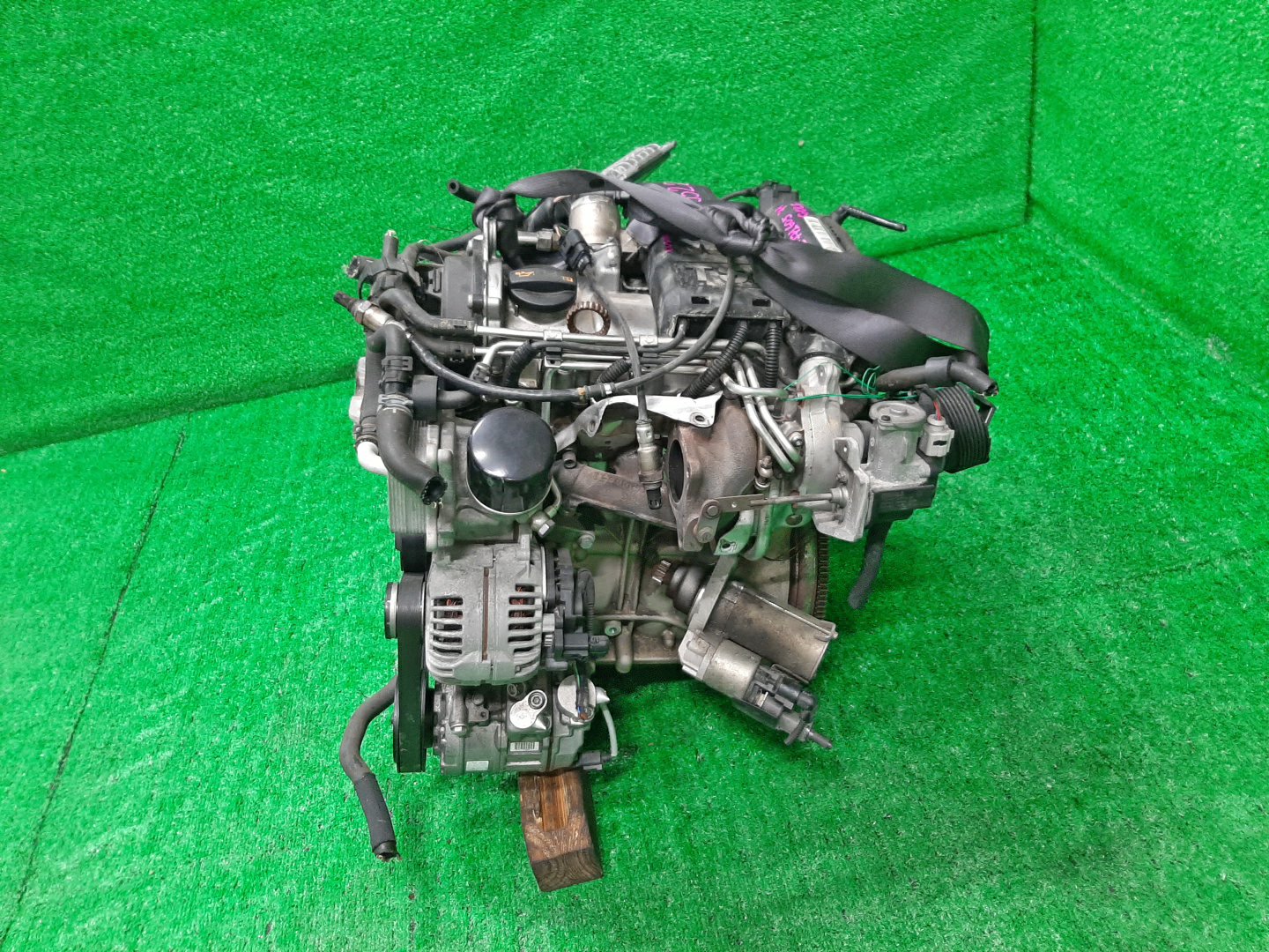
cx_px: 634
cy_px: 476
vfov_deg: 53.1
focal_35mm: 26
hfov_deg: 67.3
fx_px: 953
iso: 215
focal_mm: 3.93
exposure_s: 1/50
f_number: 1.7
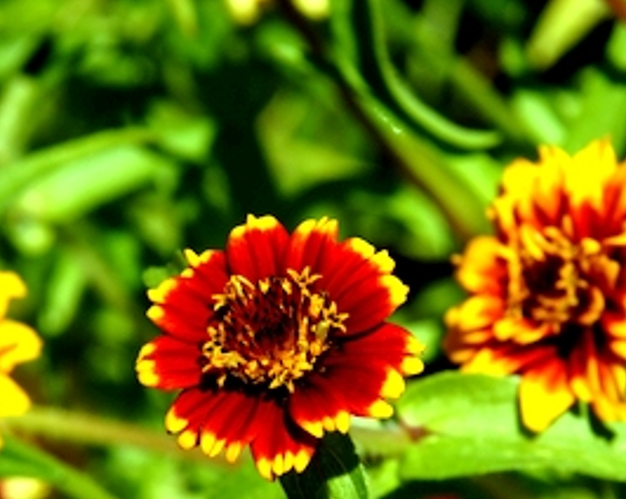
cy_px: 362
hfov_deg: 5.8
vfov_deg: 4.6
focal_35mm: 336
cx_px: 249
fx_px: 6217
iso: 200
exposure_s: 1/250
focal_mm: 105
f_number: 13
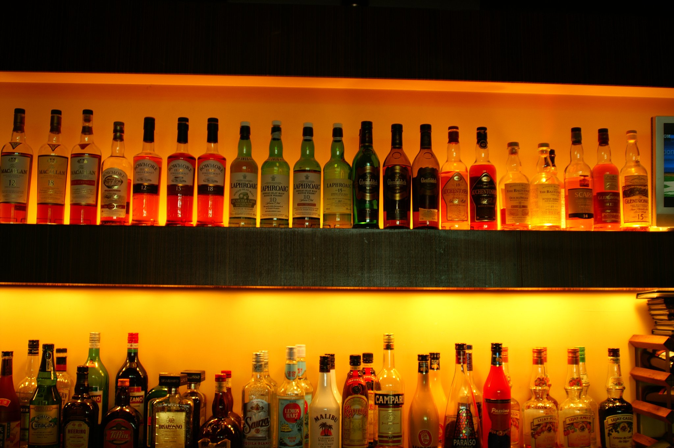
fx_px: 730
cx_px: 337
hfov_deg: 49.6
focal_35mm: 39
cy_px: 224
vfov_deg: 34.2
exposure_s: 1/13
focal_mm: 26
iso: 100
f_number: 3.5
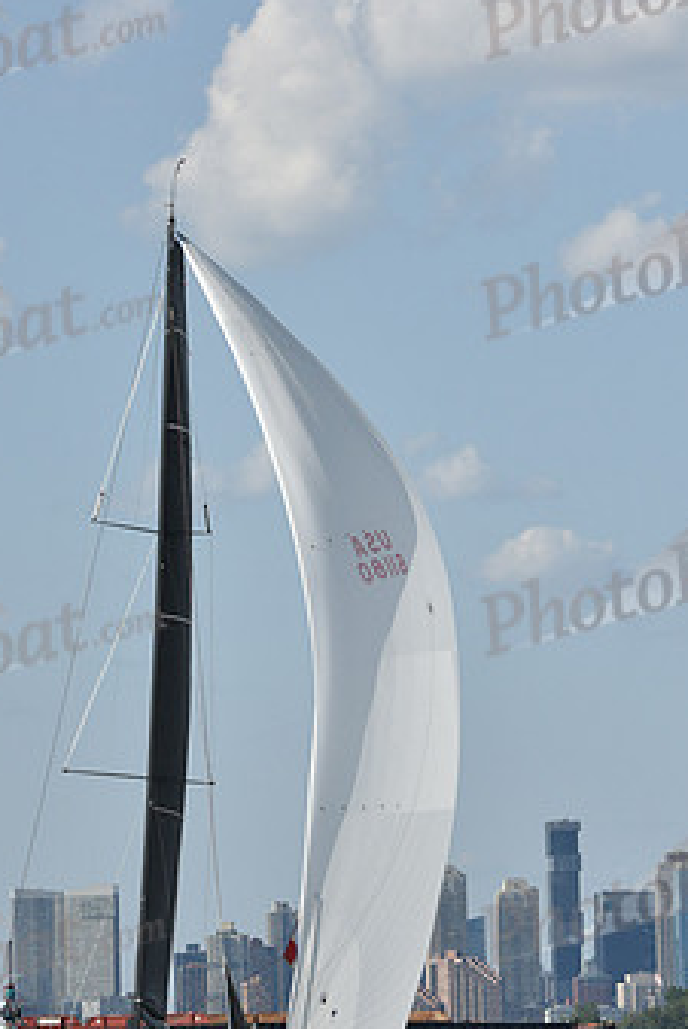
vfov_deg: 9.2
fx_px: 6379
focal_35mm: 223
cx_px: 324
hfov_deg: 6.2
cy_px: 463
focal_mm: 130
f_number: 8
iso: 250
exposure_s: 1/1250
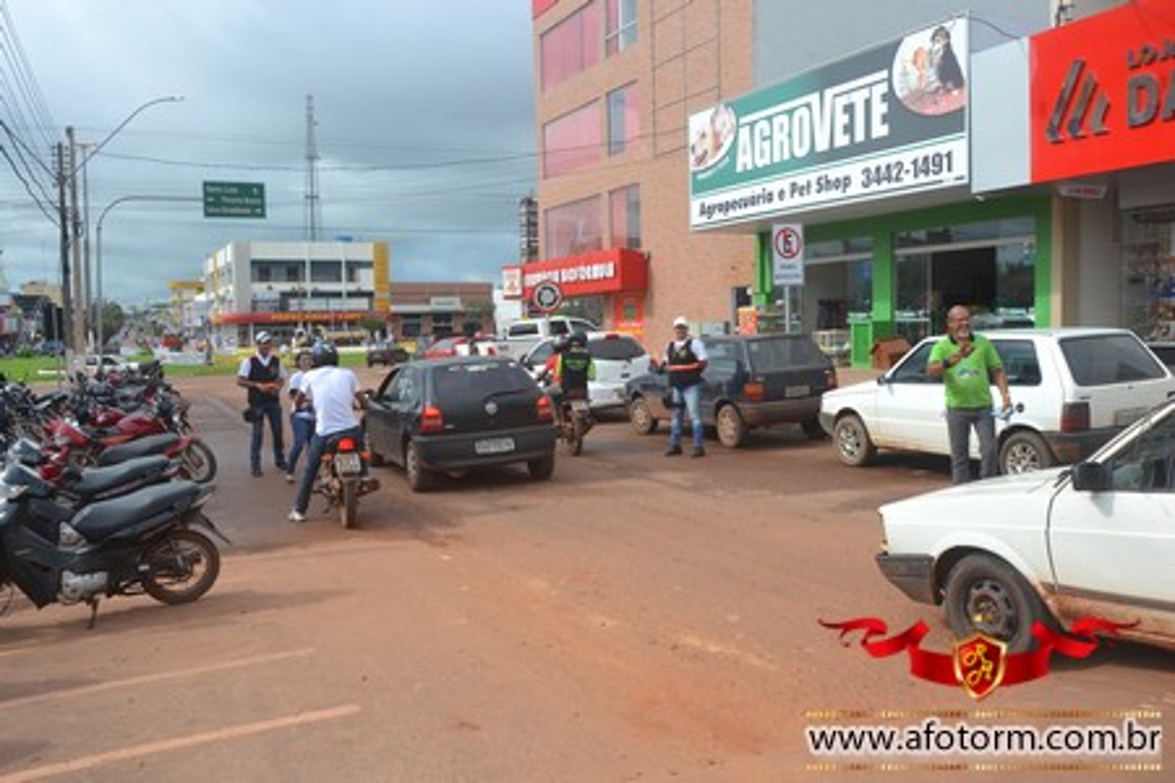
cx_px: 588
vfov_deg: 43.6
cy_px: 392
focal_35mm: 30
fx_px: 979
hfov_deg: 61.9
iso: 100
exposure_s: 1/250
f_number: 8
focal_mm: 20
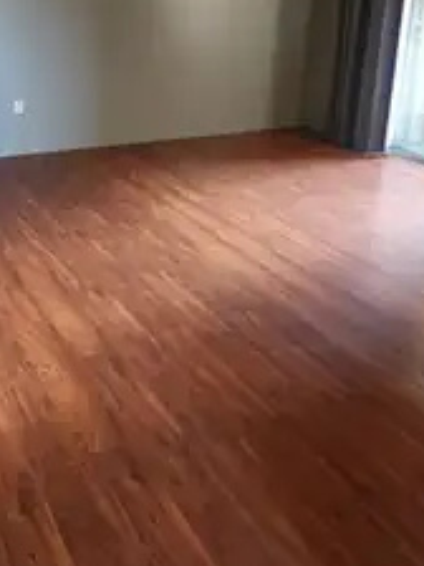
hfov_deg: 35.0
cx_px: 174
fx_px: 670
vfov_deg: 45.0
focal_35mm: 41
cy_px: 179
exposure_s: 1/60
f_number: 1.8
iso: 800
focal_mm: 6.4
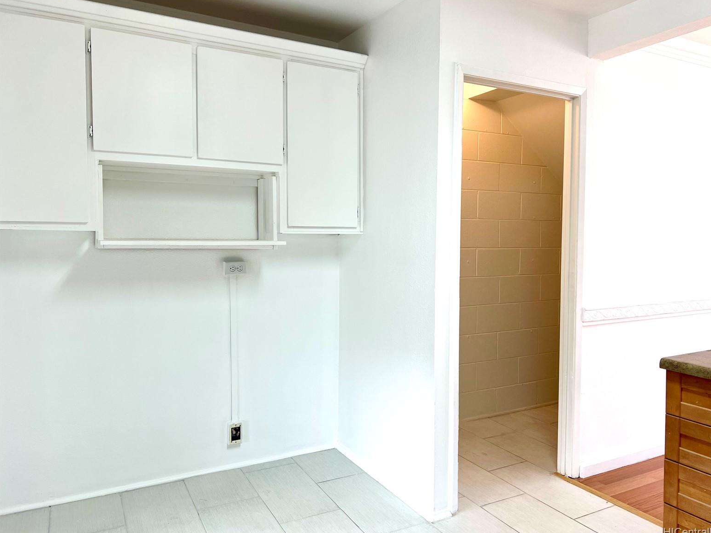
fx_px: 555
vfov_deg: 51.4
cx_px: 368
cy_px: 264
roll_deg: -0.5
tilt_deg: -2.9
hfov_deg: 65.3
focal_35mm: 27
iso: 50
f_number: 1.5
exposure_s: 1/120
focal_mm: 5.7
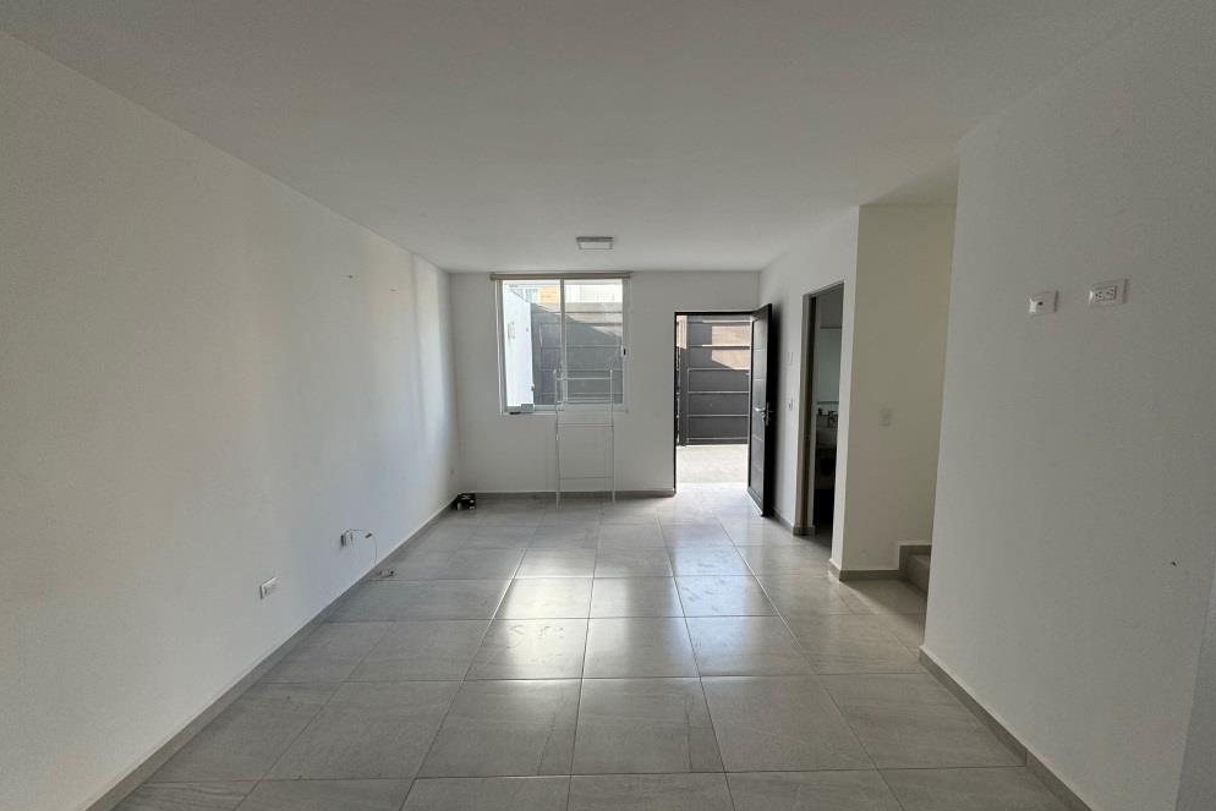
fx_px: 507
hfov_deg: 100.4
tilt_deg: -8.0
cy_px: 431
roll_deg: +1.4
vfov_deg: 77.3
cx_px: 624
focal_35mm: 15
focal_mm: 2.22
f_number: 2.2
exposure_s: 1/99
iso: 50
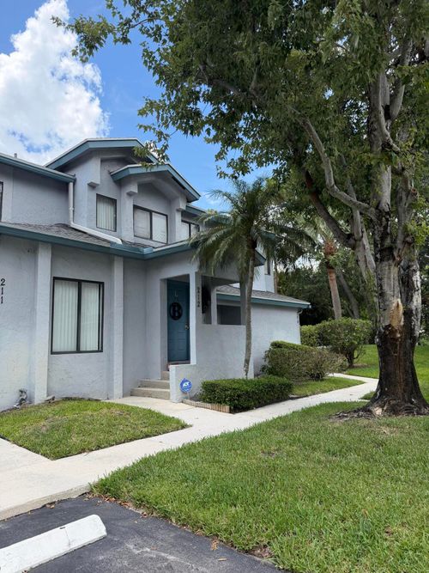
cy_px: 286
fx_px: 397
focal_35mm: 24
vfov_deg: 71.6
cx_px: 214
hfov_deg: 56.8
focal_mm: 6.76
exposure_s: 1/2053
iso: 100
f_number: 1.78
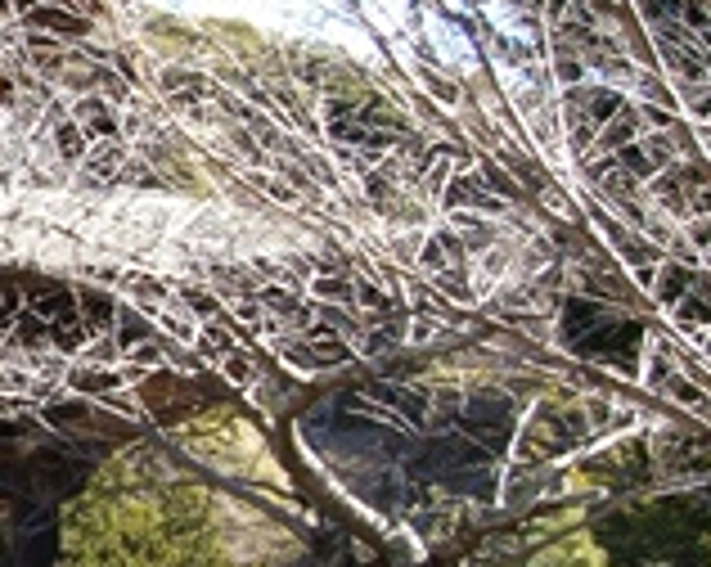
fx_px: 2580
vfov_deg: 12.5
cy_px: 277
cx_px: -558
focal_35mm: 123
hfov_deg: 14.0
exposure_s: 1/125
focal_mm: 23
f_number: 6.7
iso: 200
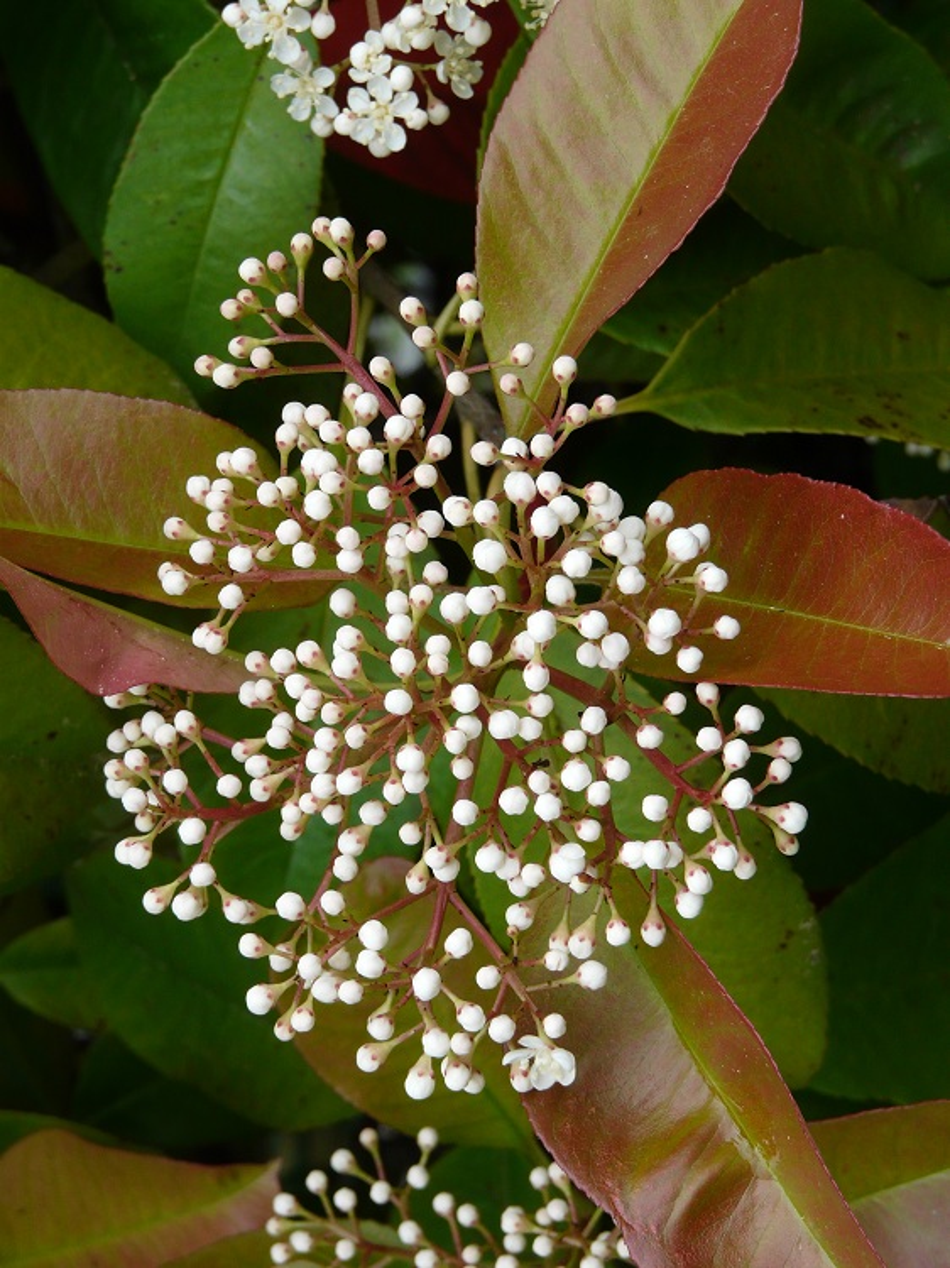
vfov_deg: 22.5
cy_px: 634
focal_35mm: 87
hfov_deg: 17.0
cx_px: 475
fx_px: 3185
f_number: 4.5
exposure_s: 1/200
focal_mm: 14.3
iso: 100
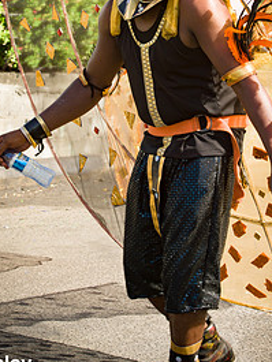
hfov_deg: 13.0
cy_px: 87
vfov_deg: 17.2
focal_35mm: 114
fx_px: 1193
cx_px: 141
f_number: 8
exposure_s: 1/200
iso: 100
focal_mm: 70
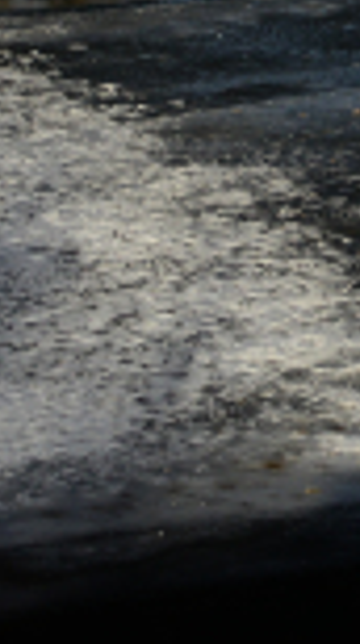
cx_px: 938
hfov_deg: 6.0
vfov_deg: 10.5
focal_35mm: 191
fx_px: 3259
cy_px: -600
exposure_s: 1/1000
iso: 250
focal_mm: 28
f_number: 7.1
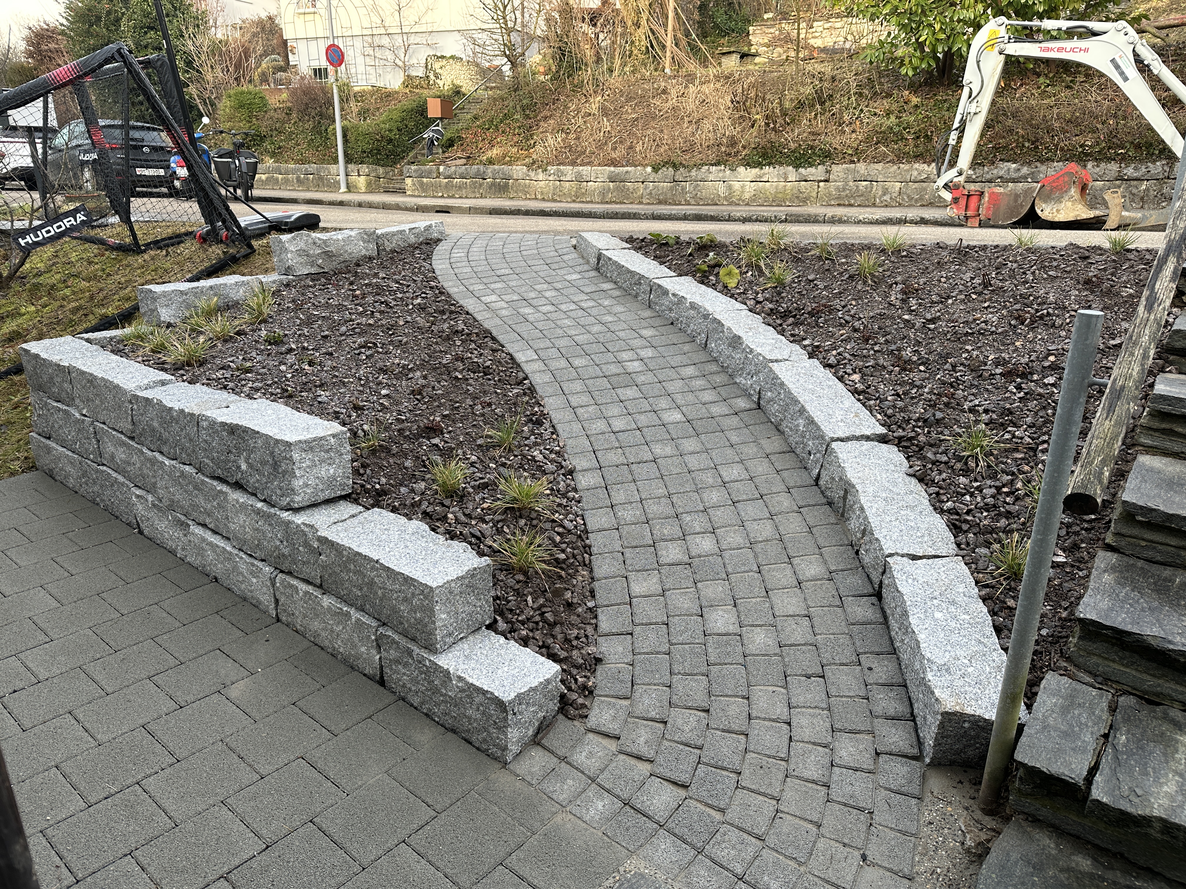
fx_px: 822
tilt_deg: -18.8
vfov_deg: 56.8
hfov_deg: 71.6
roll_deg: -0.1
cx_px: 593
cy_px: 444
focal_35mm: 24
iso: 64
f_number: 1.78
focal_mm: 6.86
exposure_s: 1/124
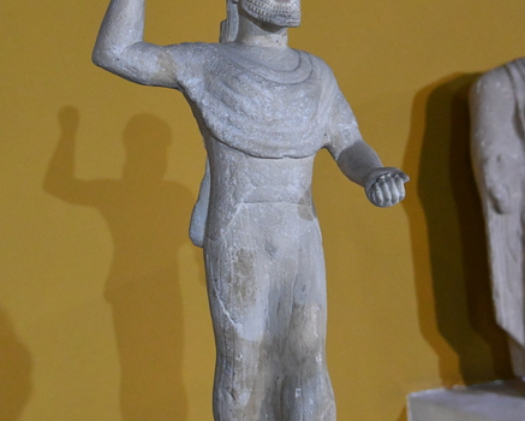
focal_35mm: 85
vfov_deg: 18.1
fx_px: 1321
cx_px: 262
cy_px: 171
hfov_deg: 22.5
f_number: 4.5
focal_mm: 40
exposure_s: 1/125
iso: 8000
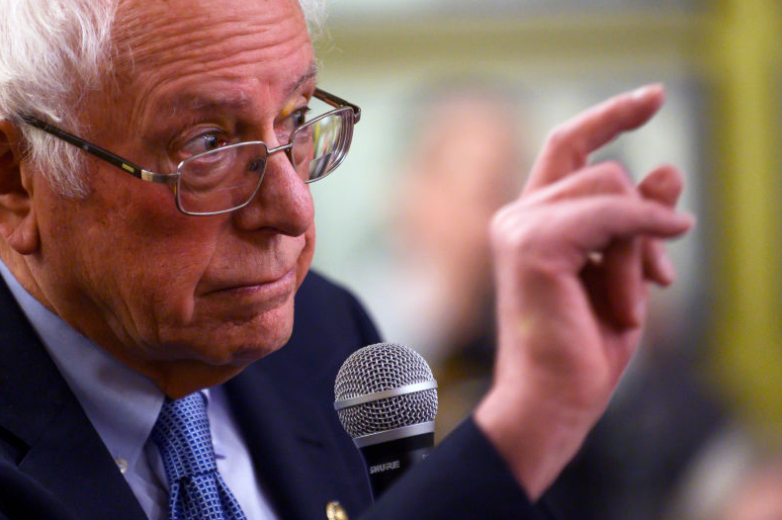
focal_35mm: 259
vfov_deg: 5.3
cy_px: 222
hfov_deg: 8.0
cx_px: 319
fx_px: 5621
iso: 5000
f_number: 2.8
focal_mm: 200
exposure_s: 1/400
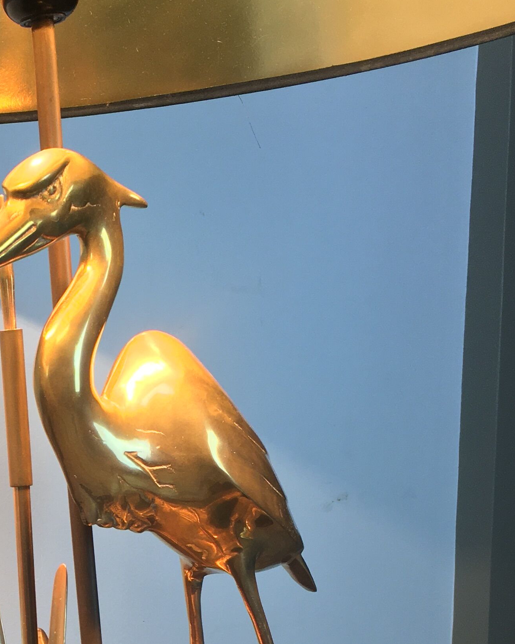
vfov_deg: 25.9
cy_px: 630
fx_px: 1334
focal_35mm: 70
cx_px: -68
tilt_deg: -11.5
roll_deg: +1.5
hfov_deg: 20.7
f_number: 2.2
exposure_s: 1/50
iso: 32
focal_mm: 4.15
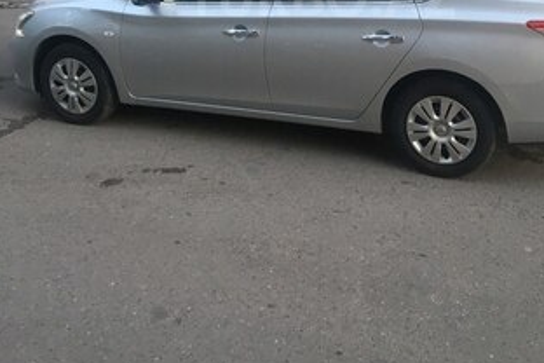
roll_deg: +1.1
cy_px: -3
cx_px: 321
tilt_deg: -12.5
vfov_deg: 26.5
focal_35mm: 48
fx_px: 725
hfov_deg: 41.0
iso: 64
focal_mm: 4.15
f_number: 2.2
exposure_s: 1/33
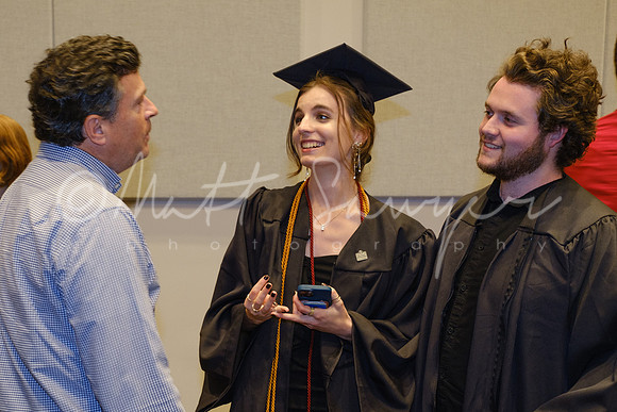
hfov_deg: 37.0
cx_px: 216
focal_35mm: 53
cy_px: 267
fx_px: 912
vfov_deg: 25.3
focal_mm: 27.4
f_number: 2.8
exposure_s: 1/60
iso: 1600
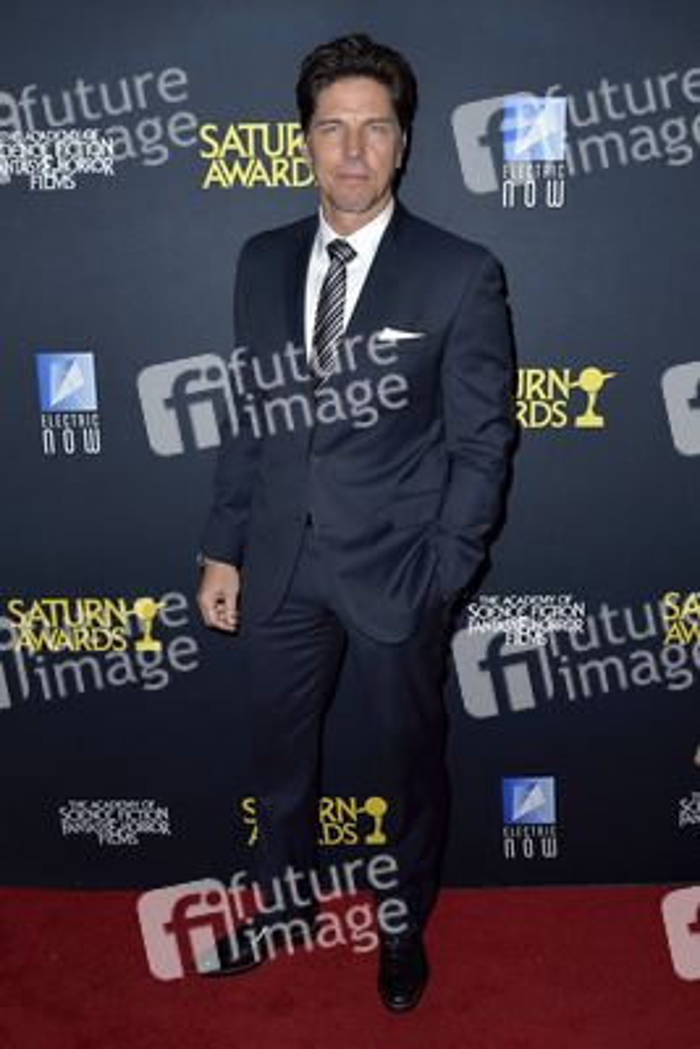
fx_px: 816
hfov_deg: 46.4
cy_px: 524
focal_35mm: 28
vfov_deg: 65.5
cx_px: 350
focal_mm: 28
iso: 250
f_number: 6.3
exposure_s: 1/250
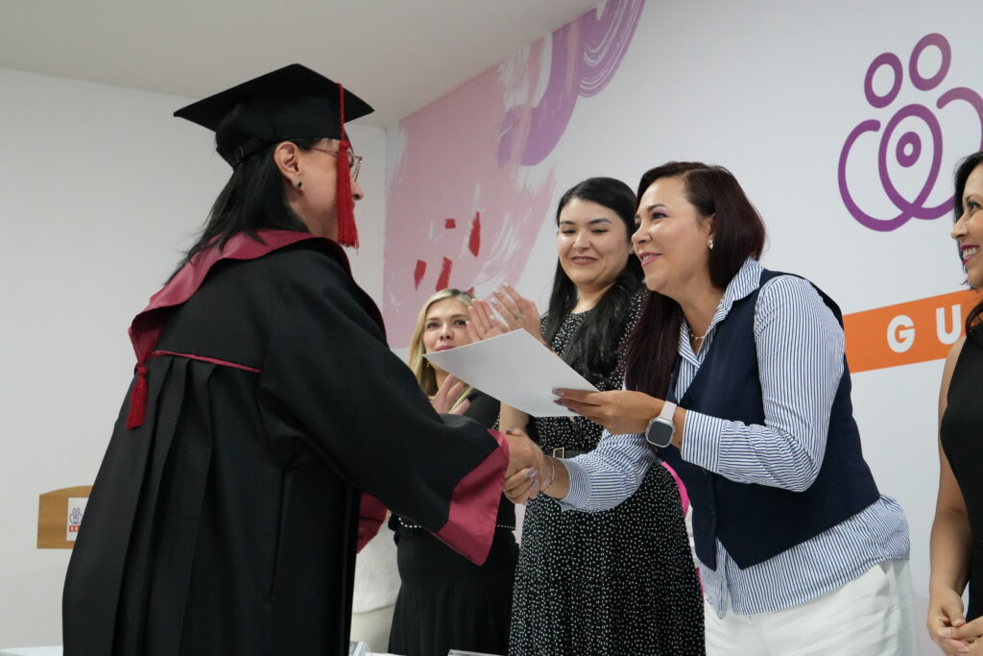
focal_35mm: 51
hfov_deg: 38.9
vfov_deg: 26.5
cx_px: 492
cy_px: 328
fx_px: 1393
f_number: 5.6
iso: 5000
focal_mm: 34
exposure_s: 1/125
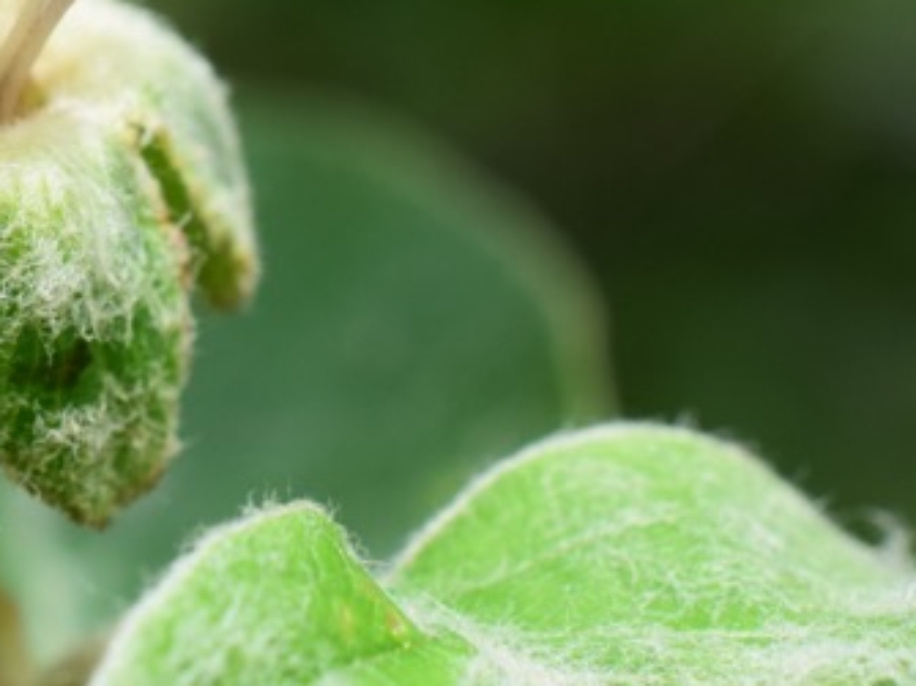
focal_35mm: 155
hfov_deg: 12.6
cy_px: 25
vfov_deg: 9.5
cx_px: -19
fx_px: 4100
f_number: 11
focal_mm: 40
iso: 400
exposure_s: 1/400
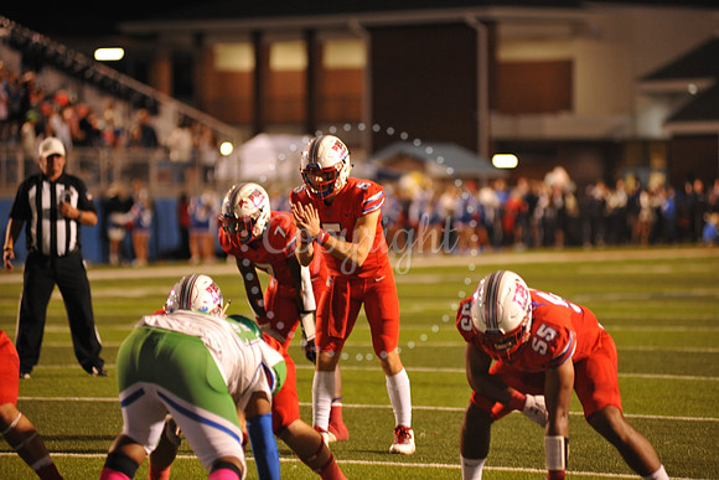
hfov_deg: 10.3
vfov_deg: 6.9
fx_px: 3995
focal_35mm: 200
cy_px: 240
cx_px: 360
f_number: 3.3
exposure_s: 1/125
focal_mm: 200
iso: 1600
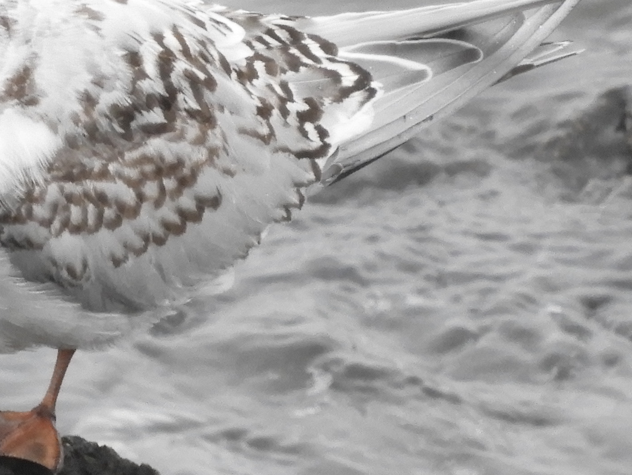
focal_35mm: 3687
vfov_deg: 0.4
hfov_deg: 0.5
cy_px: 80
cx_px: 31
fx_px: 67327
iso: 400
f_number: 5.6
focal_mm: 179.2
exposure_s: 1/160
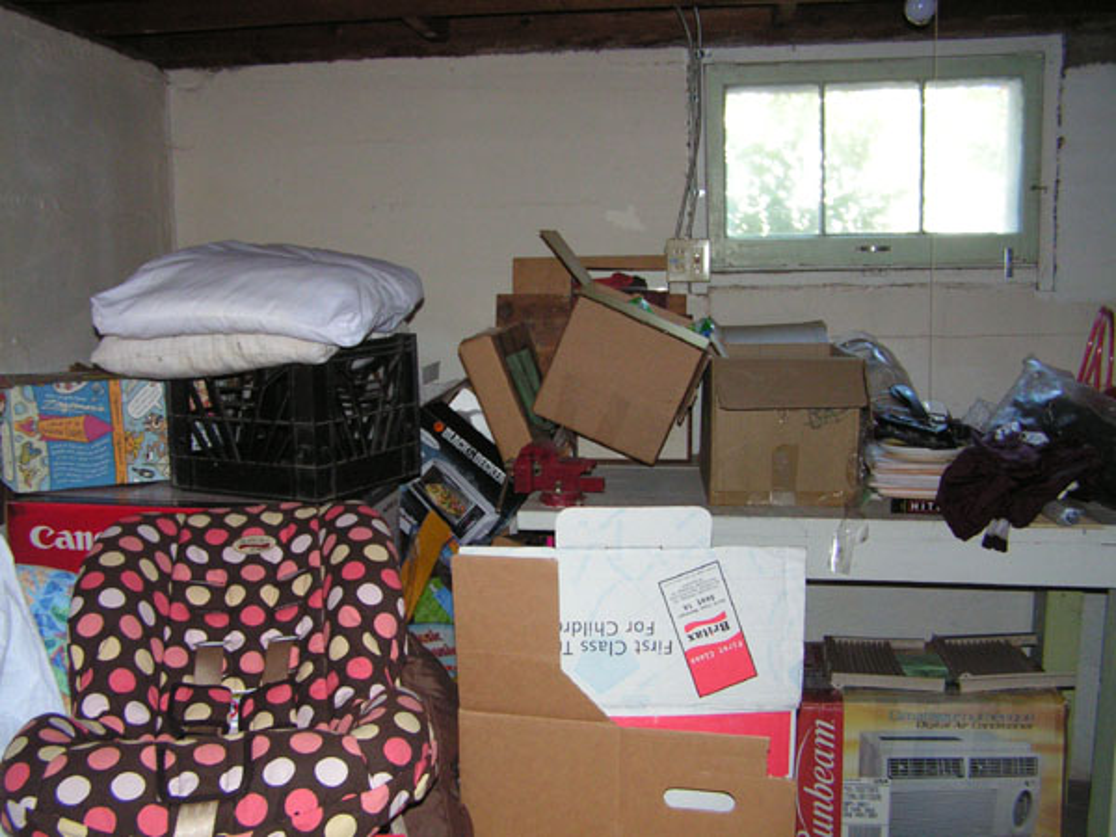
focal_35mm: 38
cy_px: 418
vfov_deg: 37.7
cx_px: 558
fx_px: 1225
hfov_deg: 49.0
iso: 200
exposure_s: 1/40
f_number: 2.8
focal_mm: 6.3
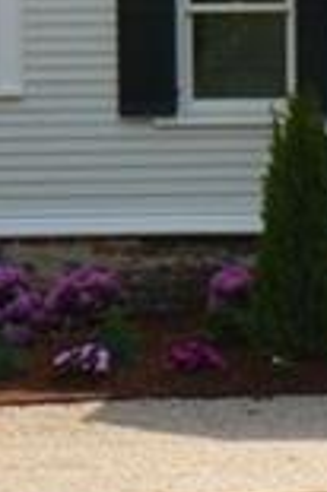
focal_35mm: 208
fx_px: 2844
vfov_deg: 9.7
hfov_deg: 6.2
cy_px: -111
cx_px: 832
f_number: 11
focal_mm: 21
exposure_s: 1/500
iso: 400
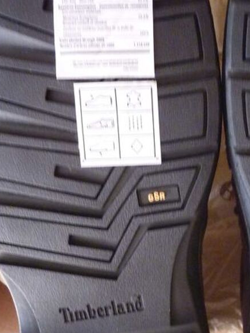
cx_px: 222
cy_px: 196
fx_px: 549
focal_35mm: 57
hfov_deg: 25.0
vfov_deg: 33.7
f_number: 3.3
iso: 400
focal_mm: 4.1
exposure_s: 1/10
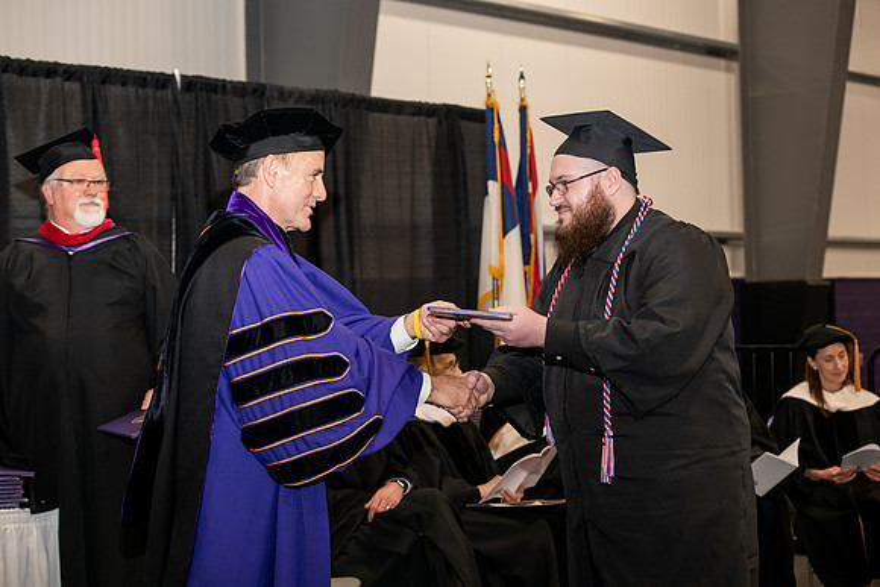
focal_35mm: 70
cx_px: 440
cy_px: 294
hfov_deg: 28.8
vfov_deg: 19.5
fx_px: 1711
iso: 2000
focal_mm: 70
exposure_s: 1/200
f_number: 5
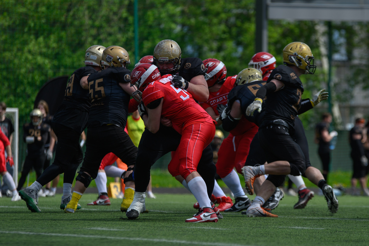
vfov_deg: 4.6
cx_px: 201
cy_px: 155
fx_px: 3068
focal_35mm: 299
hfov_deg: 6.9
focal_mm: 200
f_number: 3.5
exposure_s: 1/3200
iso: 160
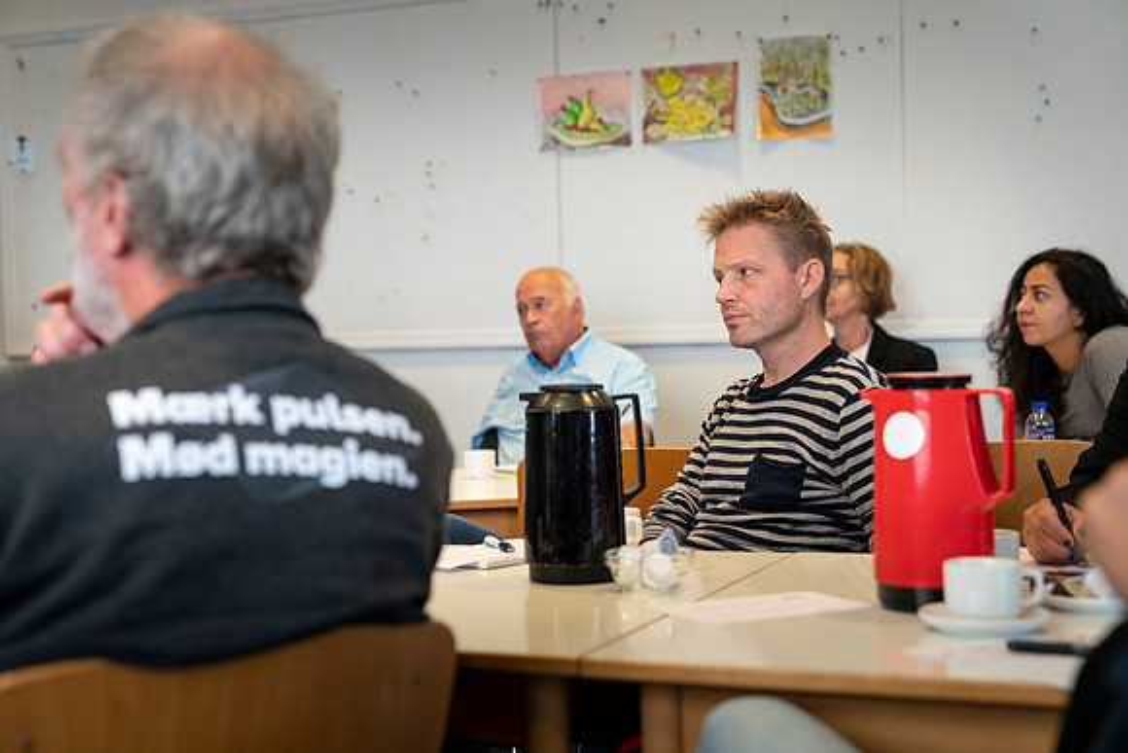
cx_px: 564
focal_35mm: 51
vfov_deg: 26.5
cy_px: 376
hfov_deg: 38.9
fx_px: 1598
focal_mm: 51
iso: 640
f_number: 2.8
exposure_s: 1/125
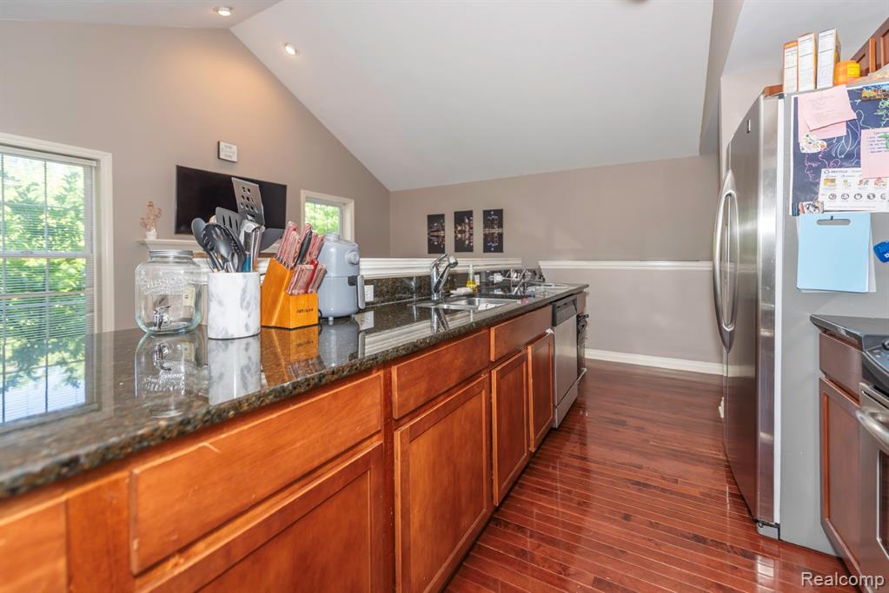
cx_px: 444
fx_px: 346
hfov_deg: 104.2
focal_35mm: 14
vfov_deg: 81.3
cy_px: 296
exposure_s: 1/60
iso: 100
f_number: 3.2
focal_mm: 14
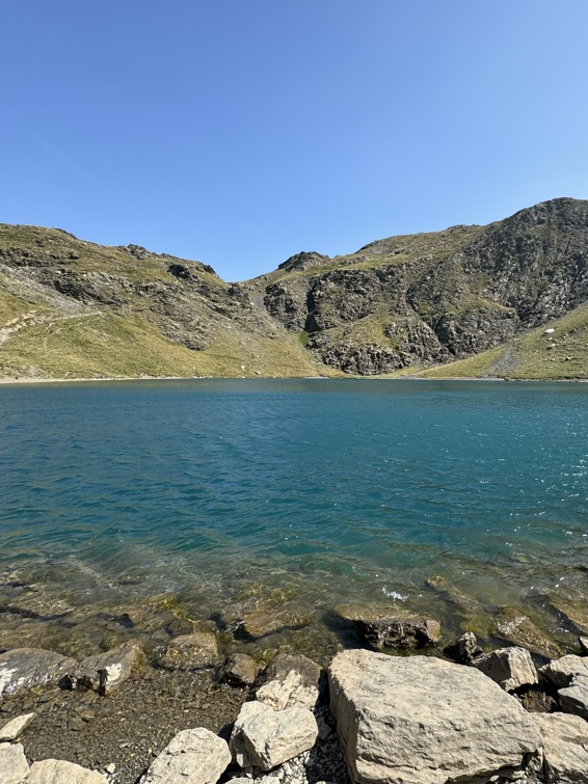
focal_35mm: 19
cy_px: 388
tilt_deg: -2.3
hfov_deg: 67.0
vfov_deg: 84.7
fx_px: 430
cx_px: 385
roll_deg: -0.6
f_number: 2.2
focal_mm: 2.22
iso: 40
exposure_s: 1/899
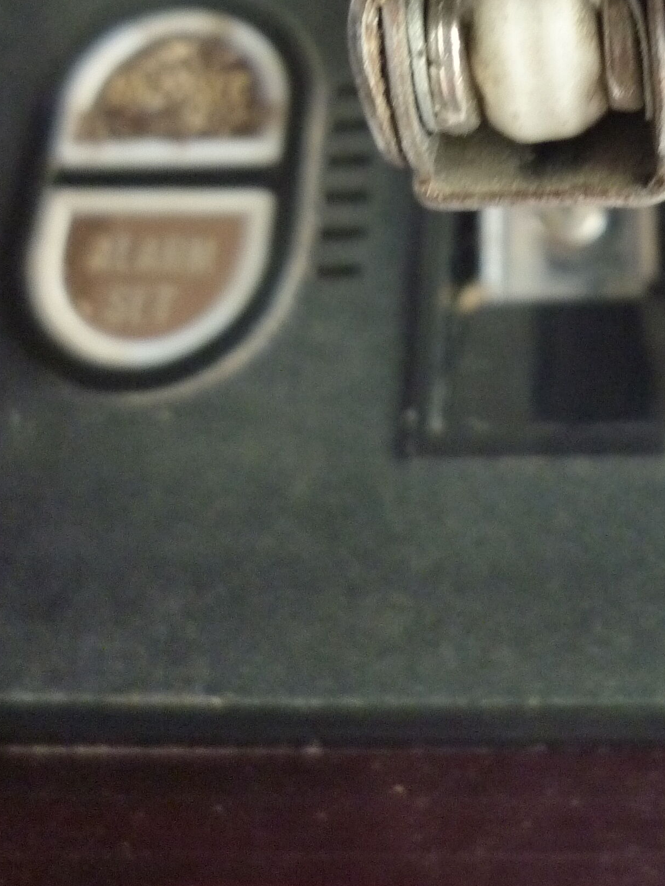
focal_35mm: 50
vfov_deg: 35.8
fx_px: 1281
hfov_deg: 28.3
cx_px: 563
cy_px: 81
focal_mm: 4.4
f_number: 2.8
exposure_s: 1/25
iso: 400
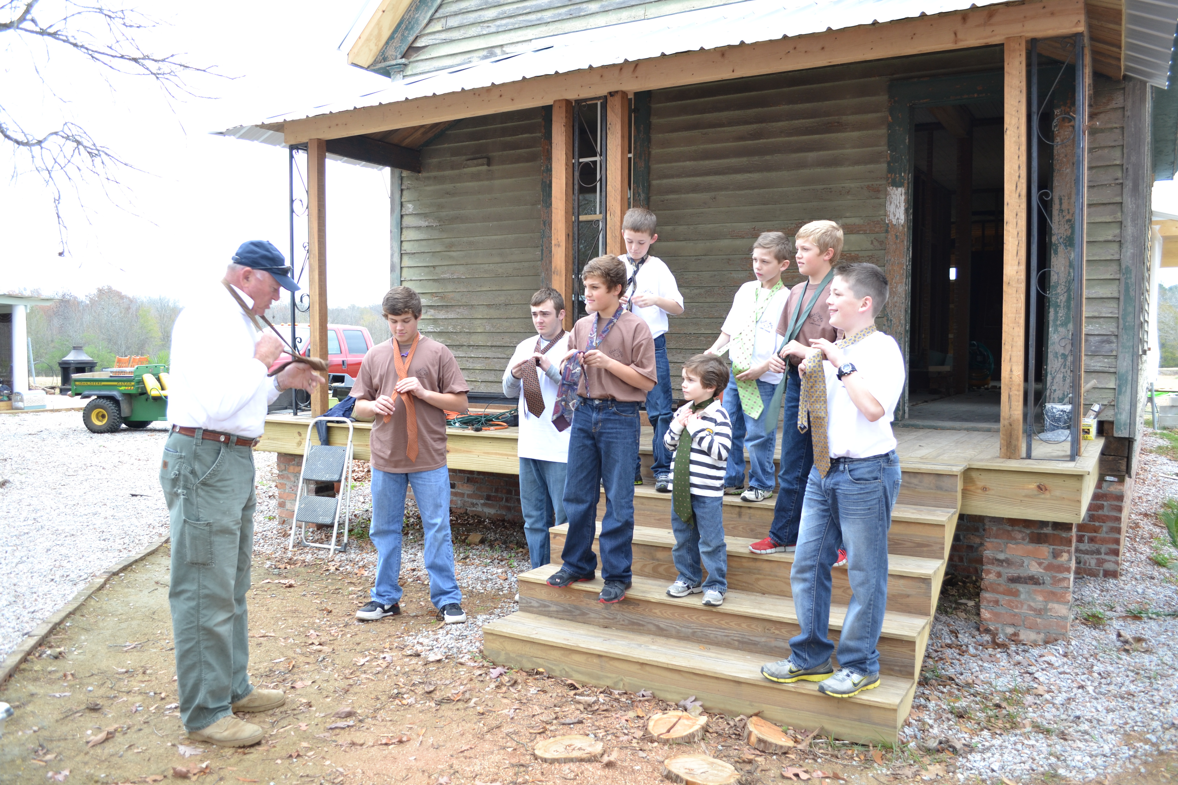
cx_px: 589
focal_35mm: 27
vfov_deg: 47.9
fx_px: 883
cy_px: 392
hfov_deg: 67.4
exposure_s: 1/80
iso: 200
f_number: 3.5
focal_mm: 18
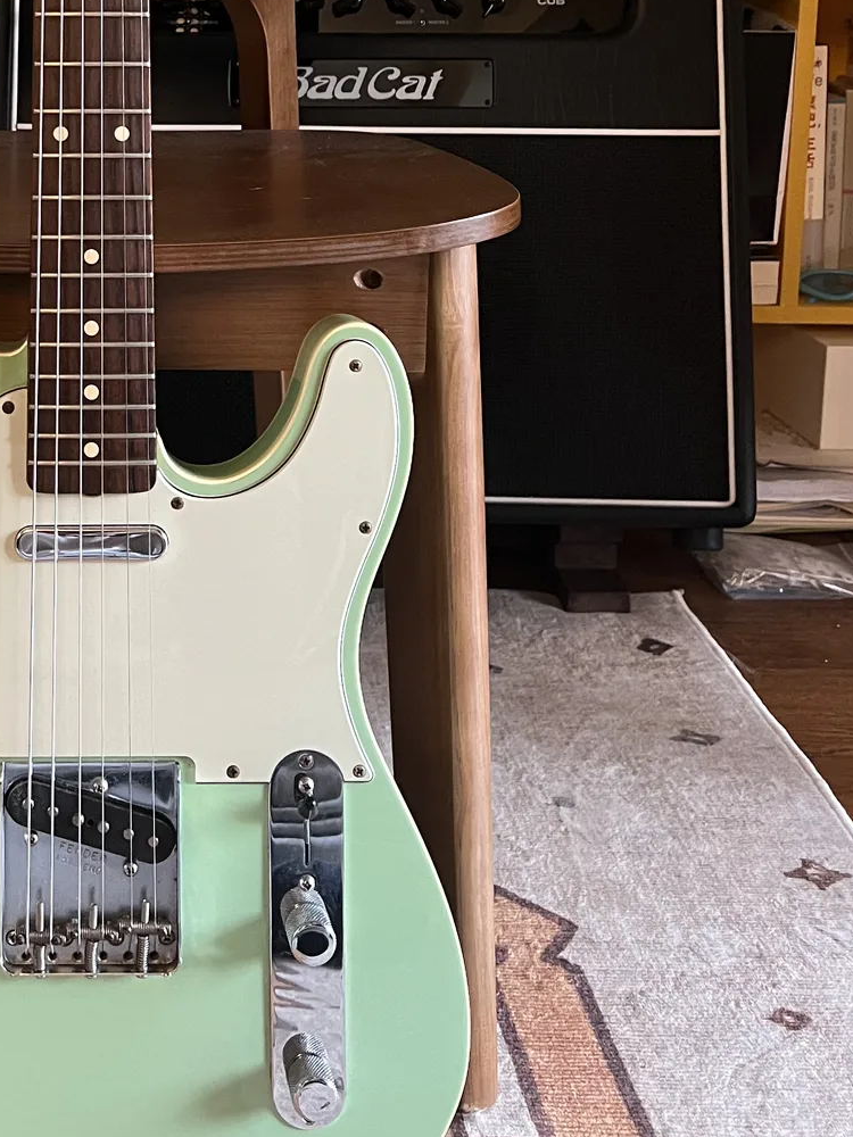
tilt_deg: -8.9
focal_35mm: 52
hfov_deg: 27.1
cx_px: 92
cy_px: 121
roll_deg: -0.7
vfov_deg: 34.8
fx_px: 1708
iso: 320
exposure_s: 1/50
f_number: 1.5
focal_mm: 5.7
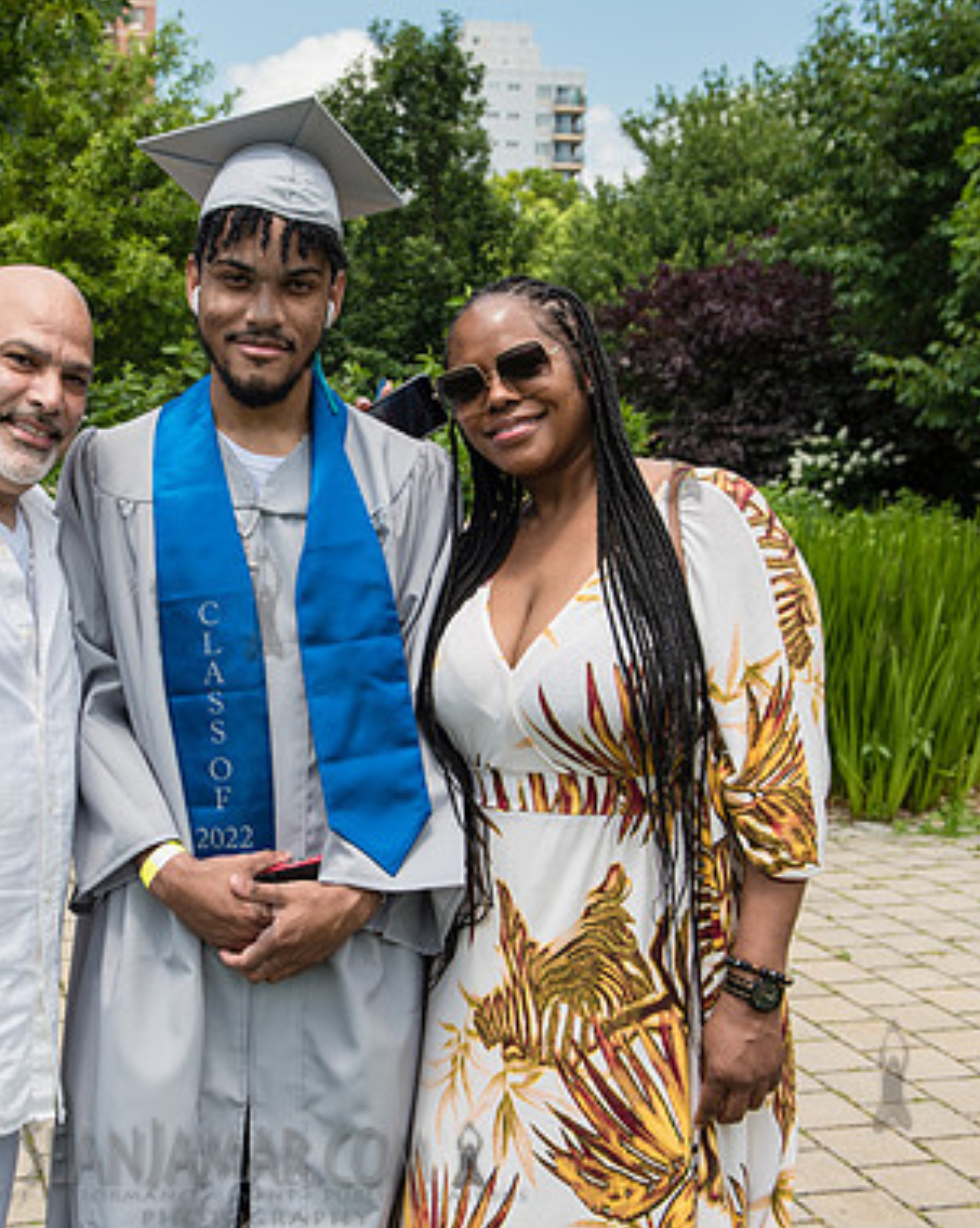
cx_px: 263
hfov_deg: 30.4
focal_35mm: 49
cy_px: 603
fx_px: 1778
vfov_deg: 38.1
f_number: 5.6
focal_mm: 34
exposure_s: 1/640
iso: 200
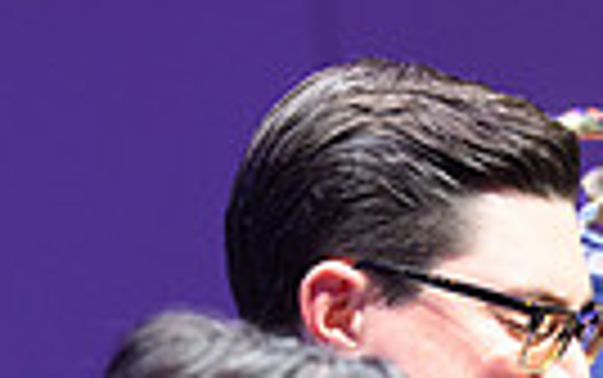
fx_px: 14490
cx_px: 1030
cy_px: 790
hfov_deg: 2.4
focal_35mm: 881
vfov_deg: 1.5
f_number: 5.6
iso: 1600
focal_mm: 200
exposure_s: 1/100
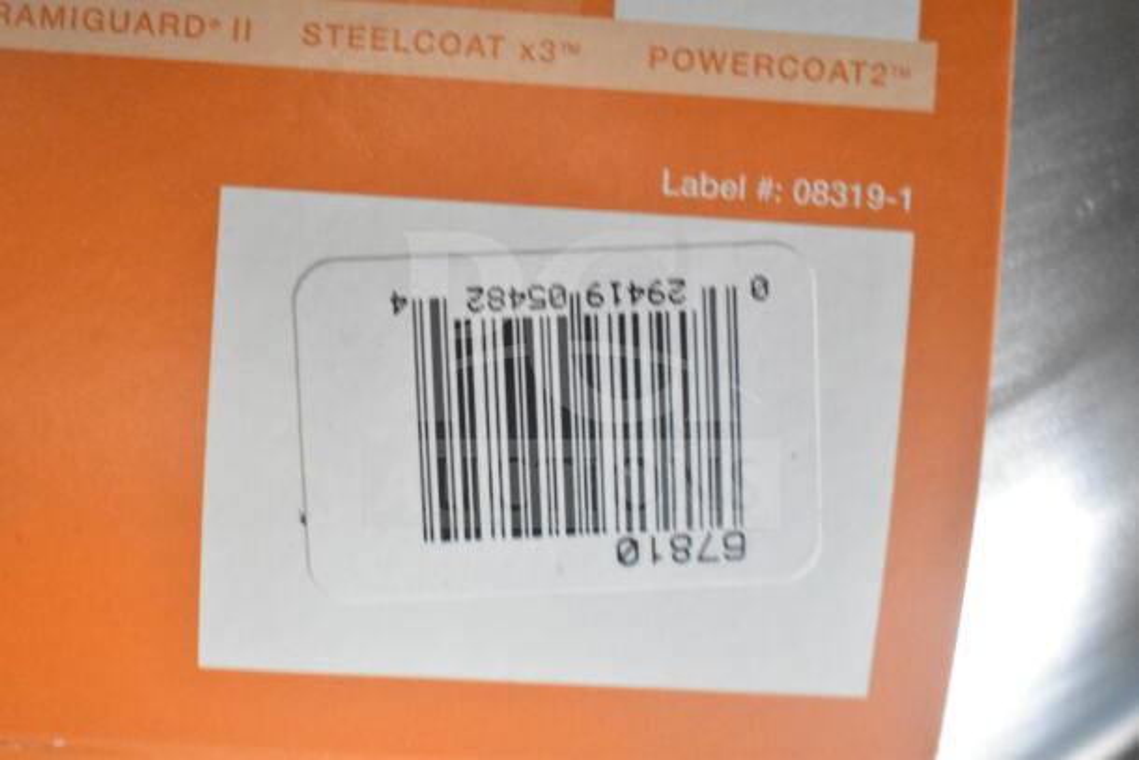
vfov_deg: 25.1
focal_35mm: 54
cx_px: 570
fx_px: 1709
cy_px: 380
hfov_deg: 36.9
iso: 12800
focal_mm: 36
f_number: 4.8
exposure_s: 1/60
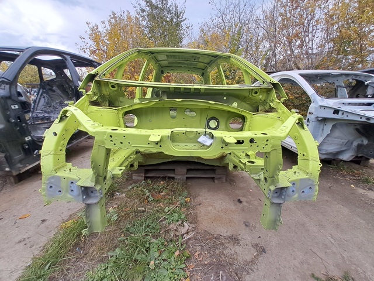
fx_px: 140
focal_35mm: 13
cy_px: 140
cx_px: 187
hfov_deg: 106.2
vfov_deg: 89.9
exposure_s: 1/420
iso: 50
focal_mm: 1.13
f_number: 2.2
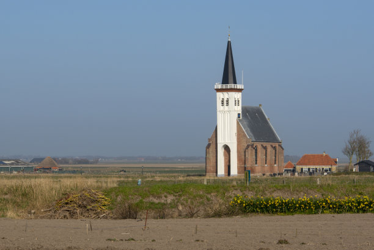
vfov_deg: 12.3
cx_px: 187
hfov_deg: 18.2
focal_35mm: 112
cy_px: 125
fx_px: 1164
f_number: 20
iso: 200
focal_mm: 112
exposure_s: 1/160
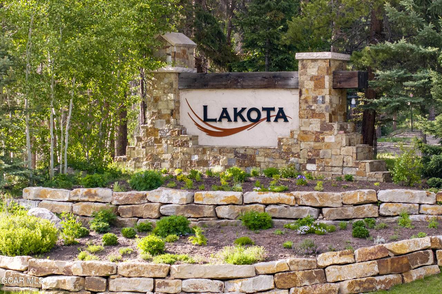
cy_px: 147
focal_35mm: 14
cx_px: 221
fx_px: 172
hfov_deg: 104.3
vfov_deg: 81.2
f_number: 7.1
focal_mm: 14
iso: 160
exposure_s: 1/160
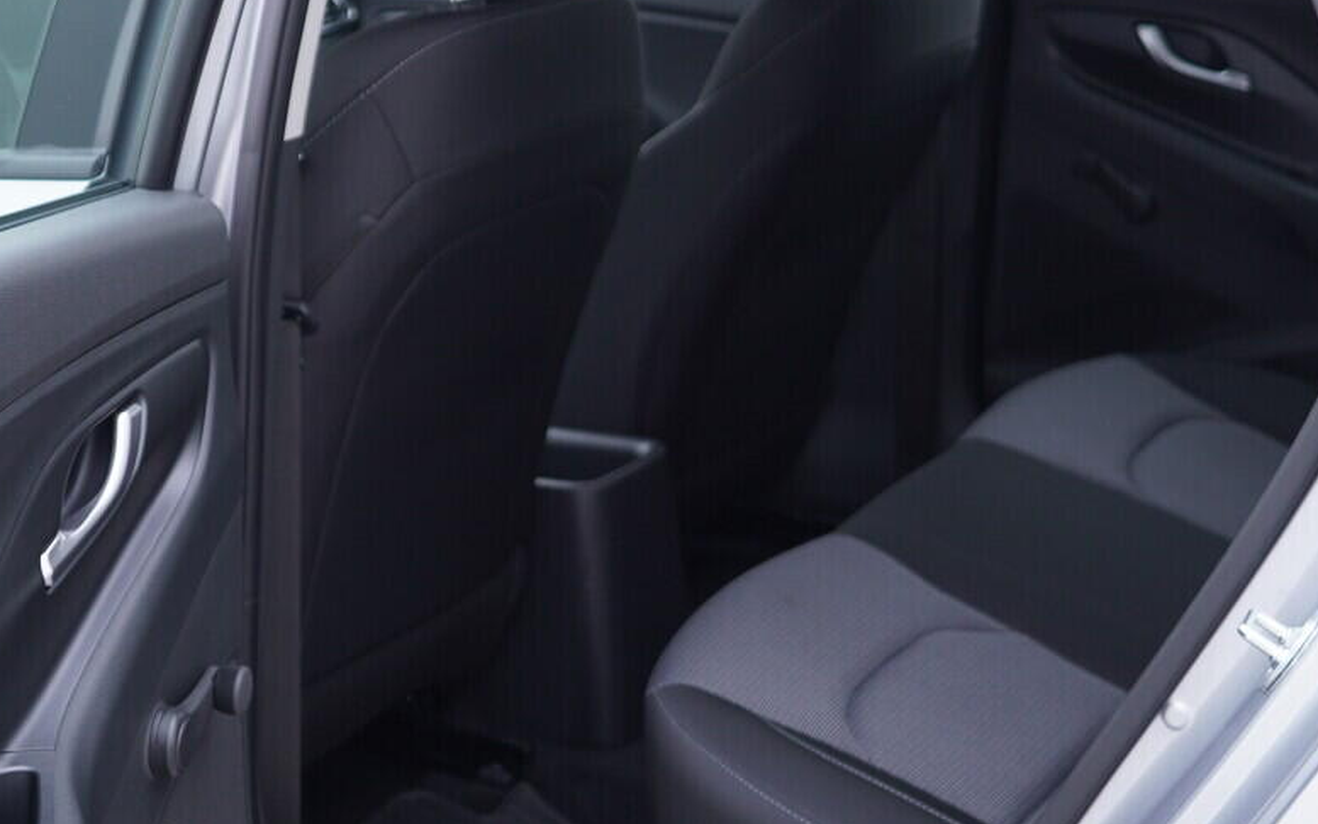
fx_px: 2443
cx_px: 543
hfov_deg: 30.1
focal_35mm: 68
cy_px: 412
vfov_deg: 19.2
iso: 160
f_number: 2.8
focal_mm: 24
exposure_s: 1/40
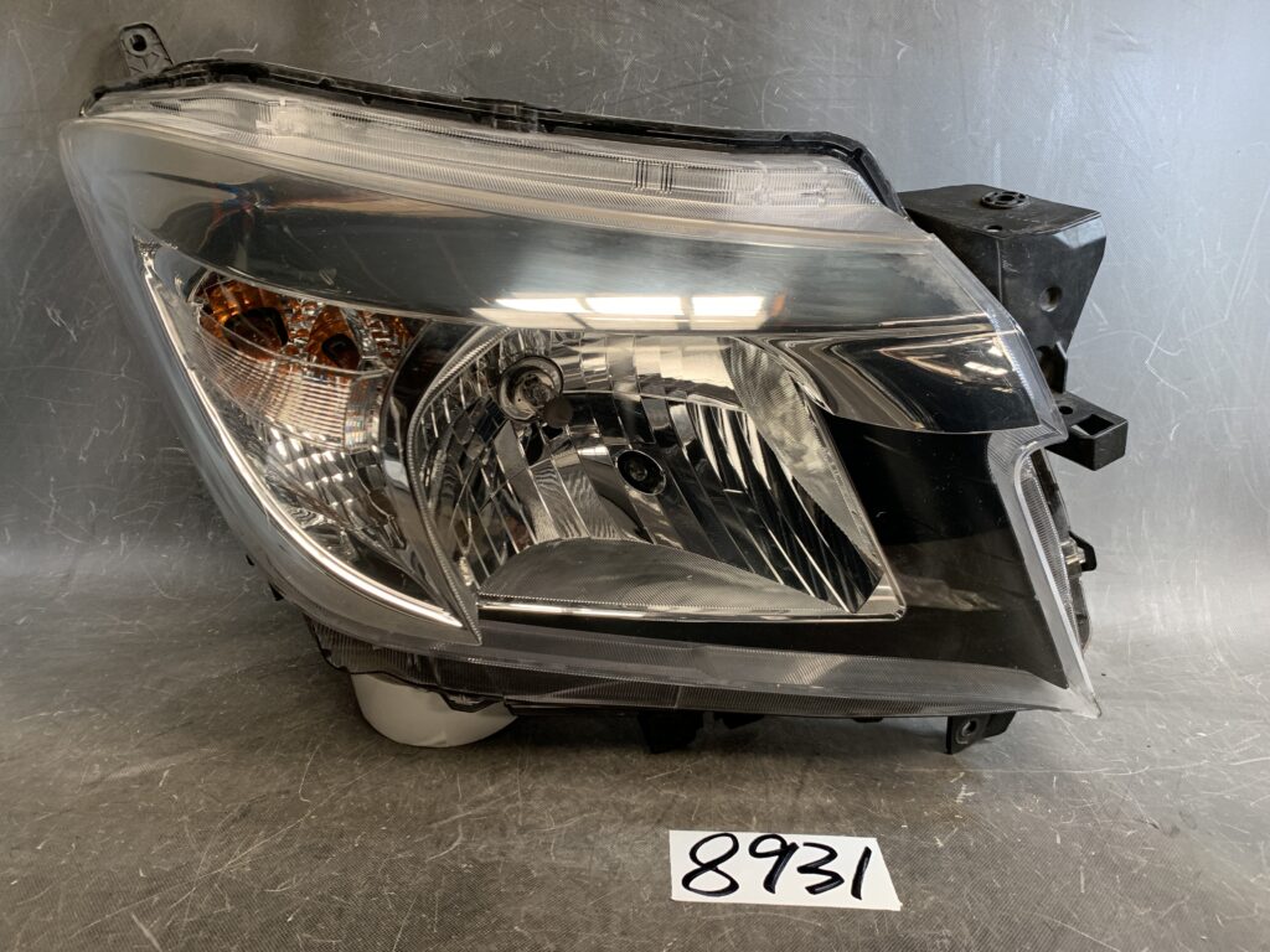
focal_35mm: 26
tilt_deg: -19.0
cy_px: 476
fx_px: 954
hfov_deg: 67.3
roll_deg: -1.1
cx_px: 635
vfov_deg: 53.1
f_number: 1.8
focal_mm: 4.25
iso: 100
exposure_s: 1/93
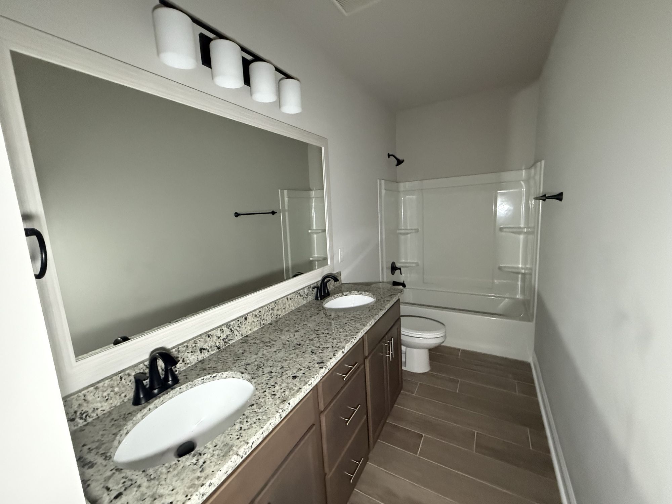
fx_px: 272
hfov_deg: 102.1
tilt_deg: -8.7
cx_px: 336
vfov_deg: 85.7
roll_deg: +3.2
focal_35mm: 14
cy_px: 252
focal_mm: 2.22
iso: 1000
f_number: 2.2
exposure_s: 1/60
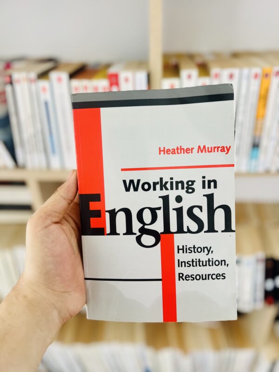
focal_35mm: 26
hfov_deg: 53.1
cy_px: 186
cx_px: 140
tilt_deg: -31.7
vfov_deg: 67.3
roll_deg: +3.8
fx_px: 279
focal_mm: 5.7
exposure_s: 1/121
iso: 125
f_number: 1.5
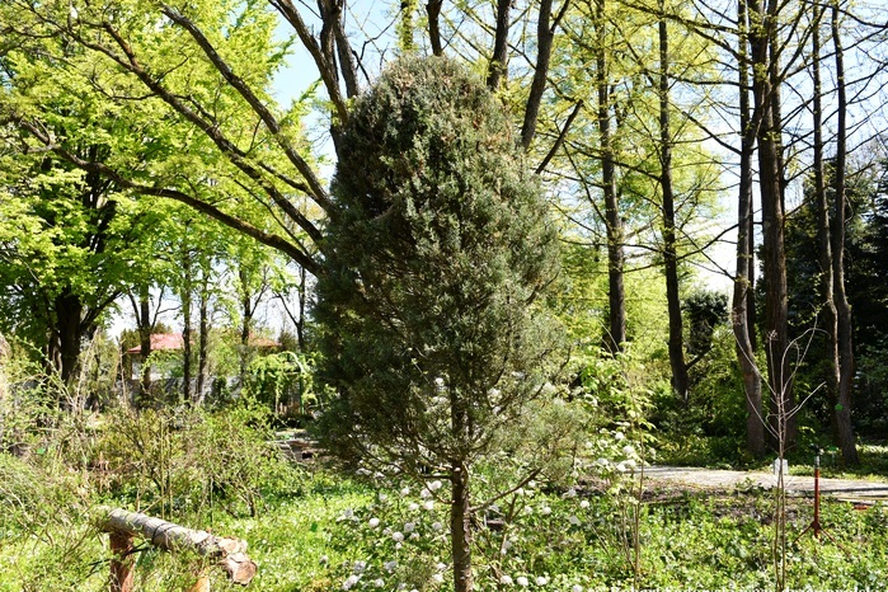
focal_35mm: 36
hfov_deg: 53.8
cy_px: 295
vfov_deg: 37.3
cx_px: 448
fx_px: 876
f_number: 8
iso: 400
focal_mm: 23
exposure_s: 1/250
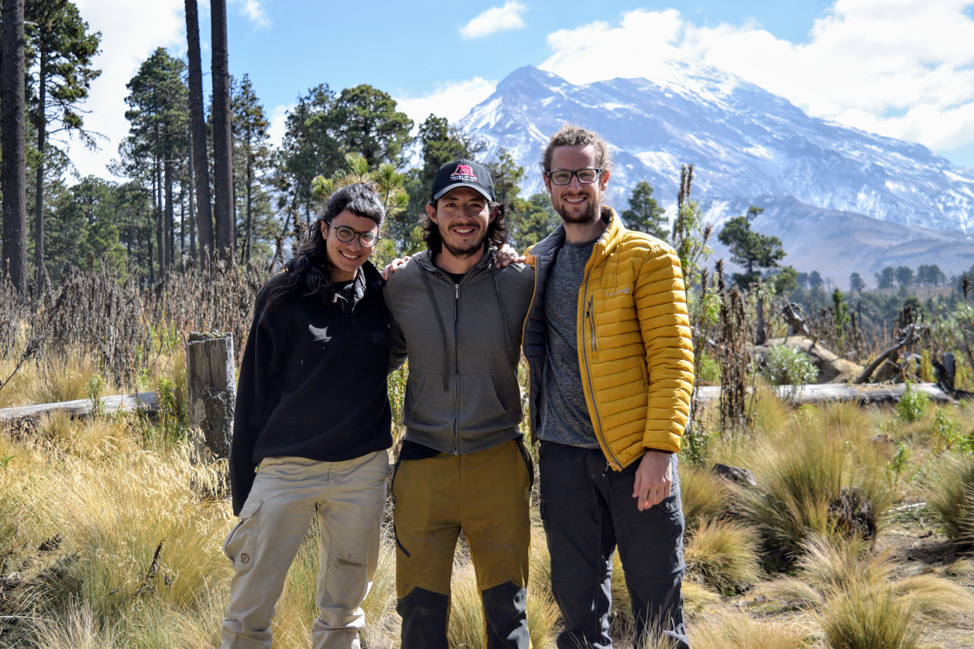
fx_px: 1380
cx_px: 487
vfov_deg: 26.5
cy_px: 324
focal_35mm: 51
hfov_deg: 38.9
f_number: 4.5
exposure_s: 1/2000
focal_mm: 34
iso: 400
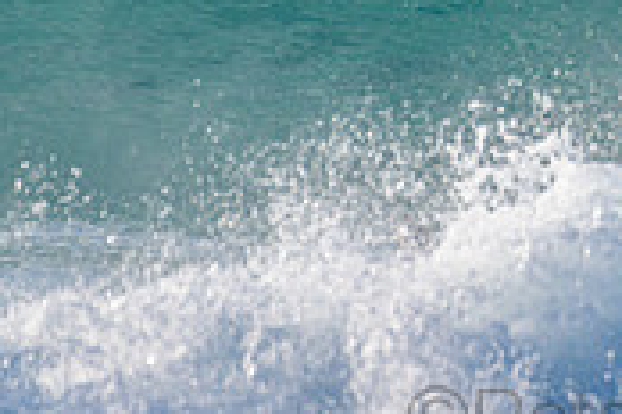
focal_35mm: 2039
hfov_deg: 1.0
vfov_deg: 0.7
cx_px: 683
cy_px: -173
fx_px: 35227
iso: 200
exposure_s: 1/2000
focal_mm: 500
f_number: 5.6
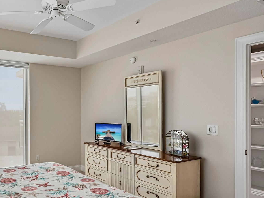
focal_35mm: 28
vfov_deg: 49.5
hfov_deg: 57.9
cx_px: 47
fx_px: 214
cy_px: 116
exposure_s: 1/60
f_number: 8
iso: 400
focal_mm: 16
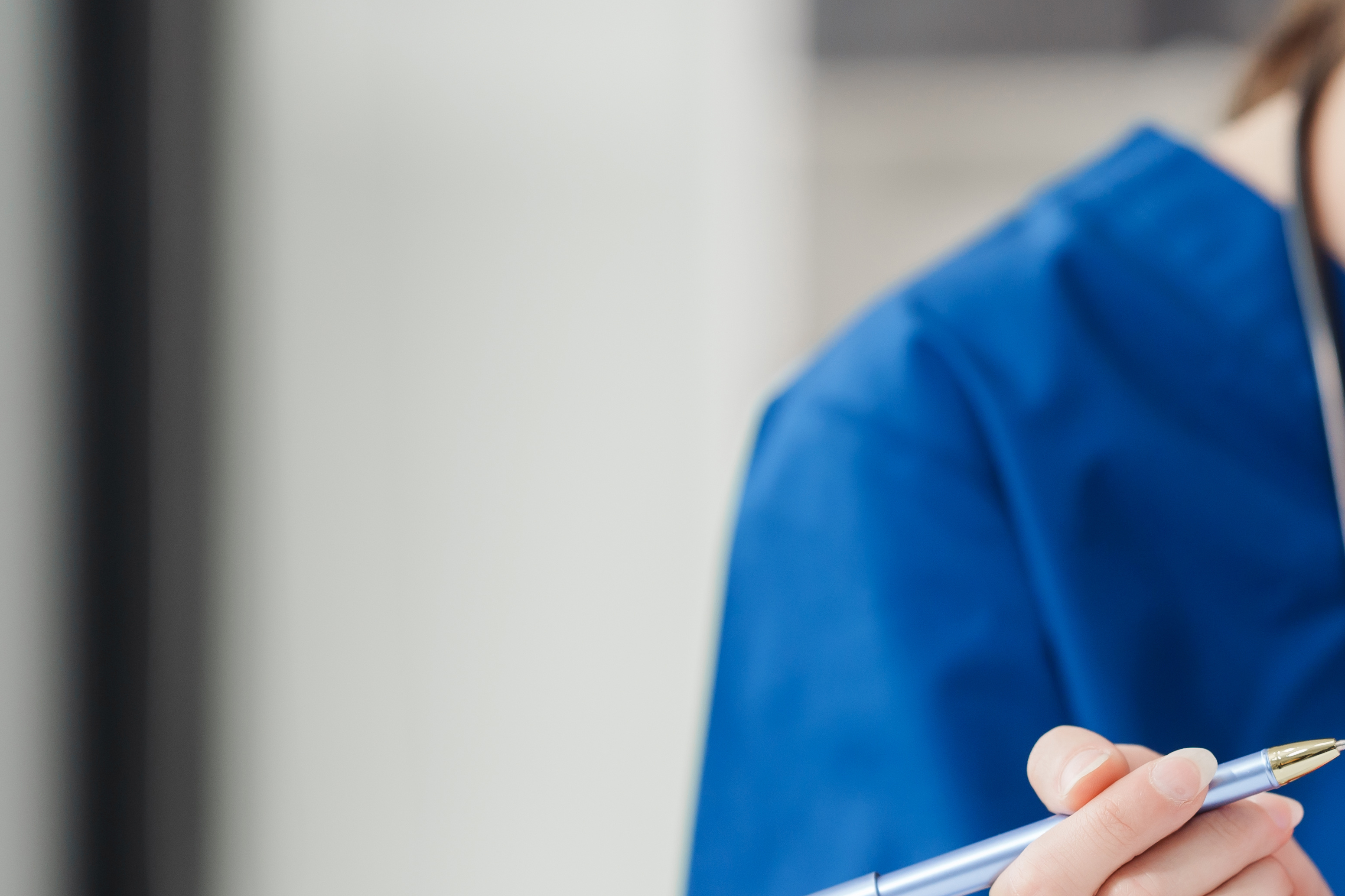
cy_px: 921
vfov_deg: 7.1
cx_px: 1487
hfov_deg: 10.6
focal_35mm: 192
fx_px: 7172
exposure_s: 1/160
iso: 320
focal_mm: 85
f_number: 2.2
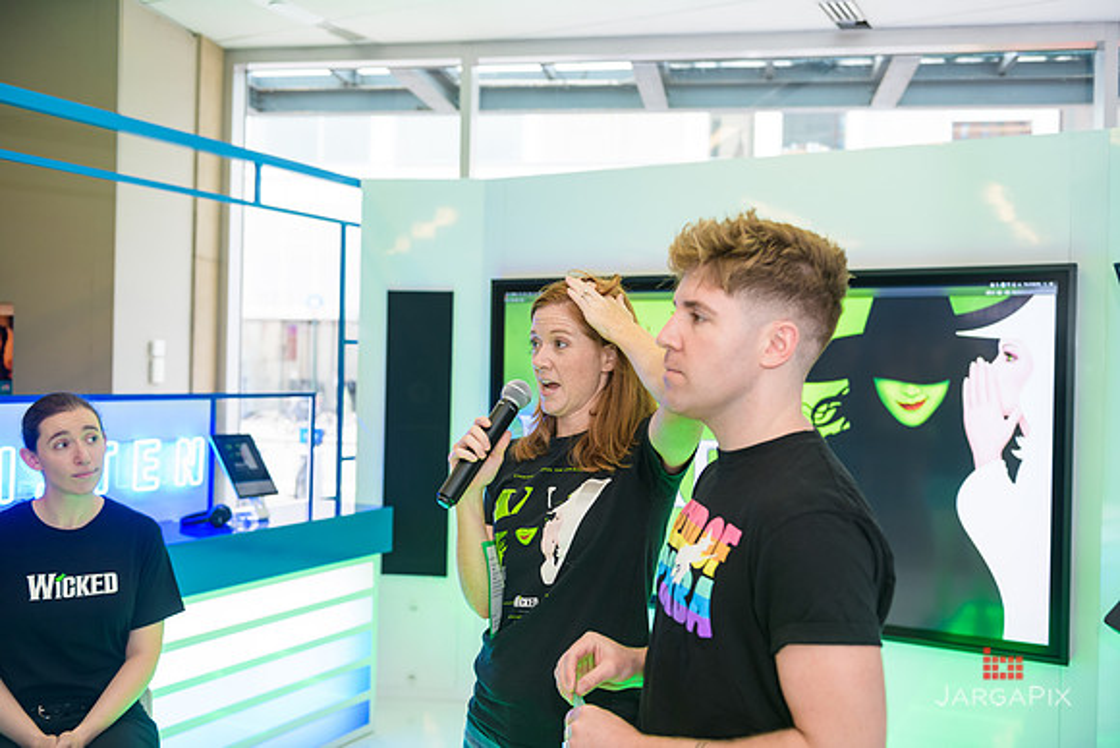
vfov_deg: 38.9
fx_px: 1058
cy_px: 374
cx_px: 560
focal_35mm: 34
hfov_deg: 55.8
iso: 400
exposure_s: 1/125
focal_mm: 34
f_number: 3.2
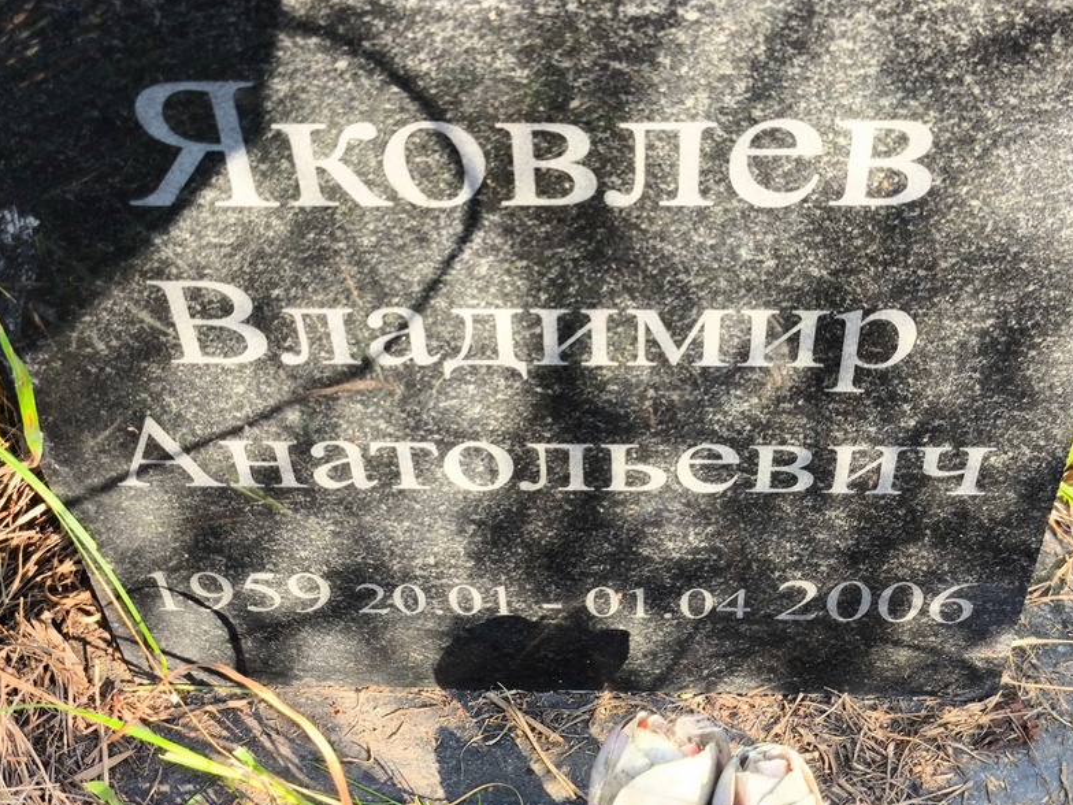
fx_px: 1581
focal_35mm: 51
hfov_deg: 37.5
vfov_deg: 28.6
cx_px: 541
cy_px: 402
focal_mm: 4.71
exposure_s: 1/104
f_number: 1.7
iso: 50
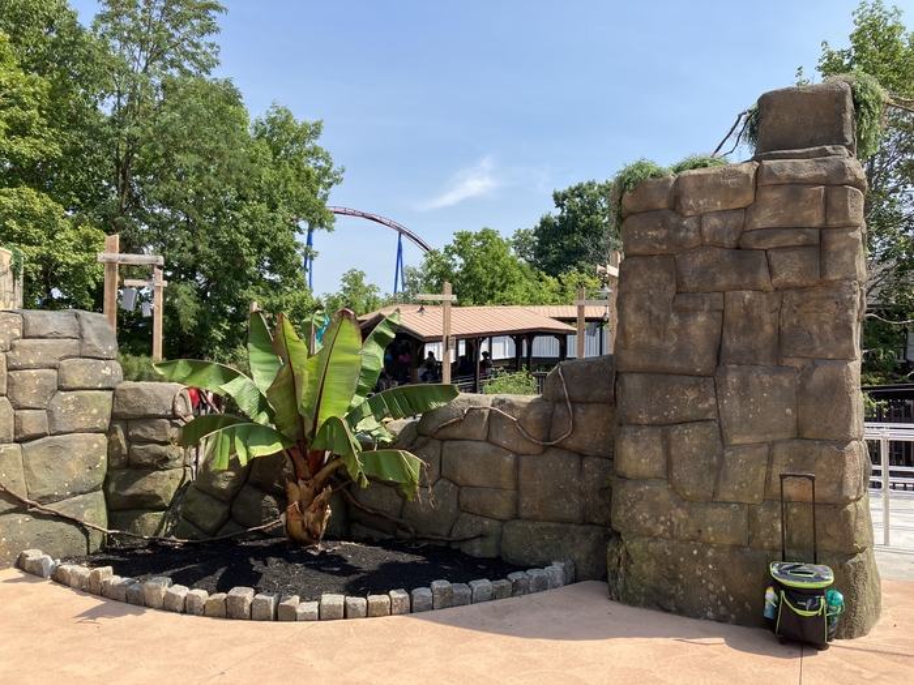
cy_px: 342
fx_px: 739
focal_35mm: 28
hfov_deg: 63.4
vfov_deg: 49.7
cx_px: 457
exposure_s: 1/1312
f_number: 1.8
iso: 32
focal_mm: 3.99
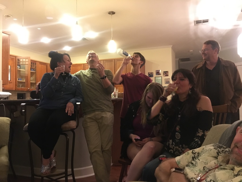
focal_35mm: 29
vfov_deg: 48.2
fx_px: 203
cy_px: 91
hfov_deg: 61.7
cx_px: 121
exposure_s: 1/15
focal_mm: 4.15
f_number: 2.2
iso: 320
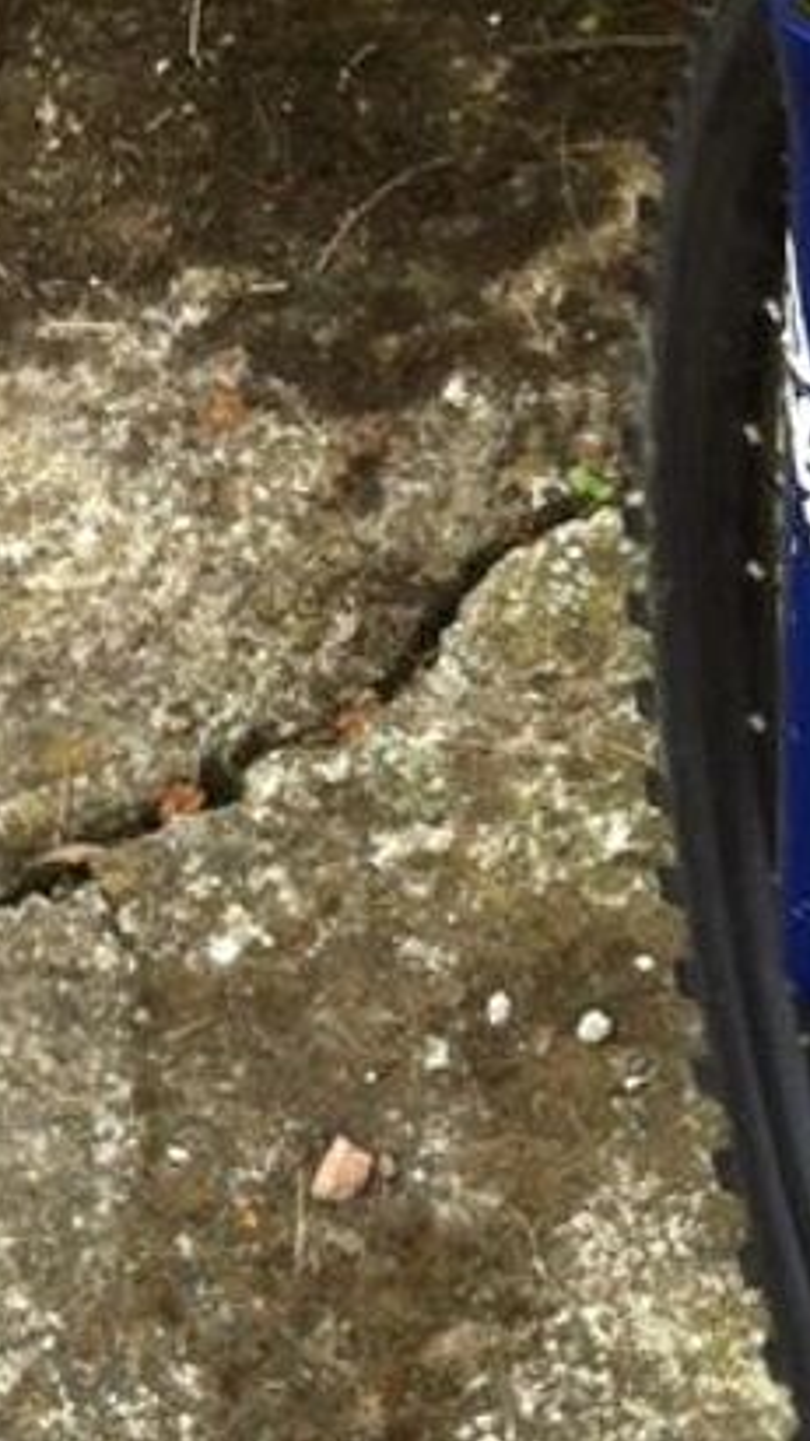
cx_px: 1108
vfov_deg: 16.9
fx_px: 4738
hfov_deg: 9.6
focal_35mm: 124
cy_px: -16
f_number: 2.8
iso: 80
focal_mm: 3.85
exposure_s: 1/479
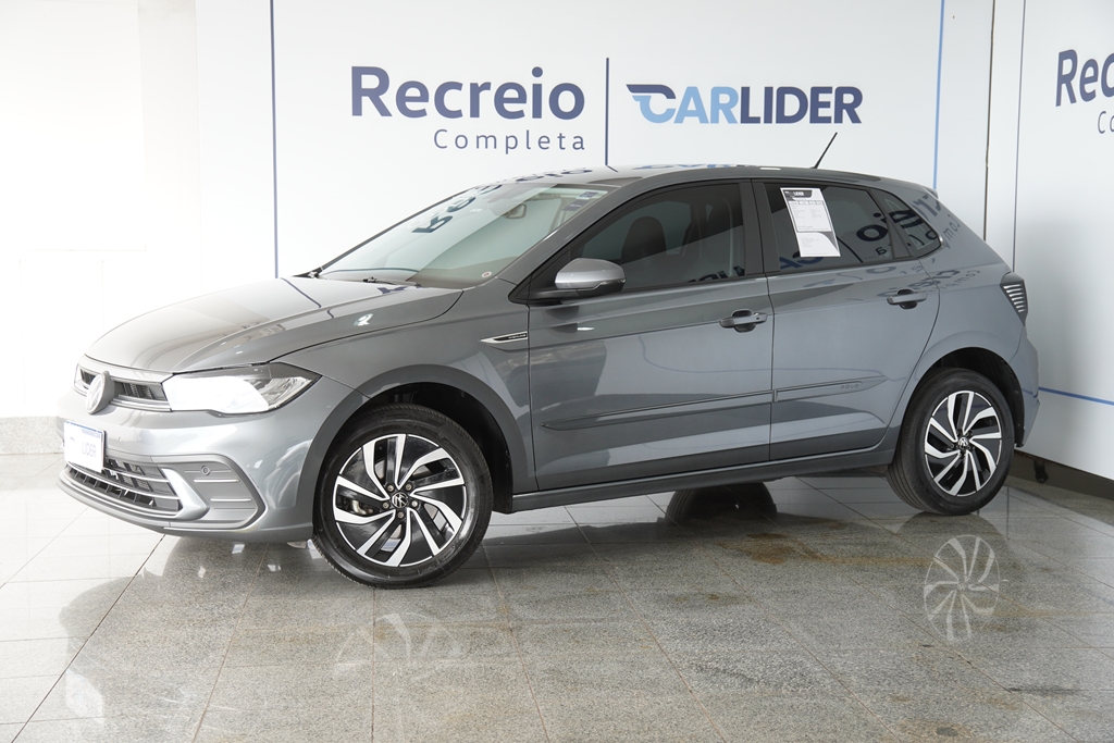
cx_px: 557
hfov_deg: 38.9
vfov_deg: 26.5
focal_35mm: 51
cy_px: 372
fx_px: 1578
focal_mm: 34
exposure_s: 1/100
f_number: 3.5
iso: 200
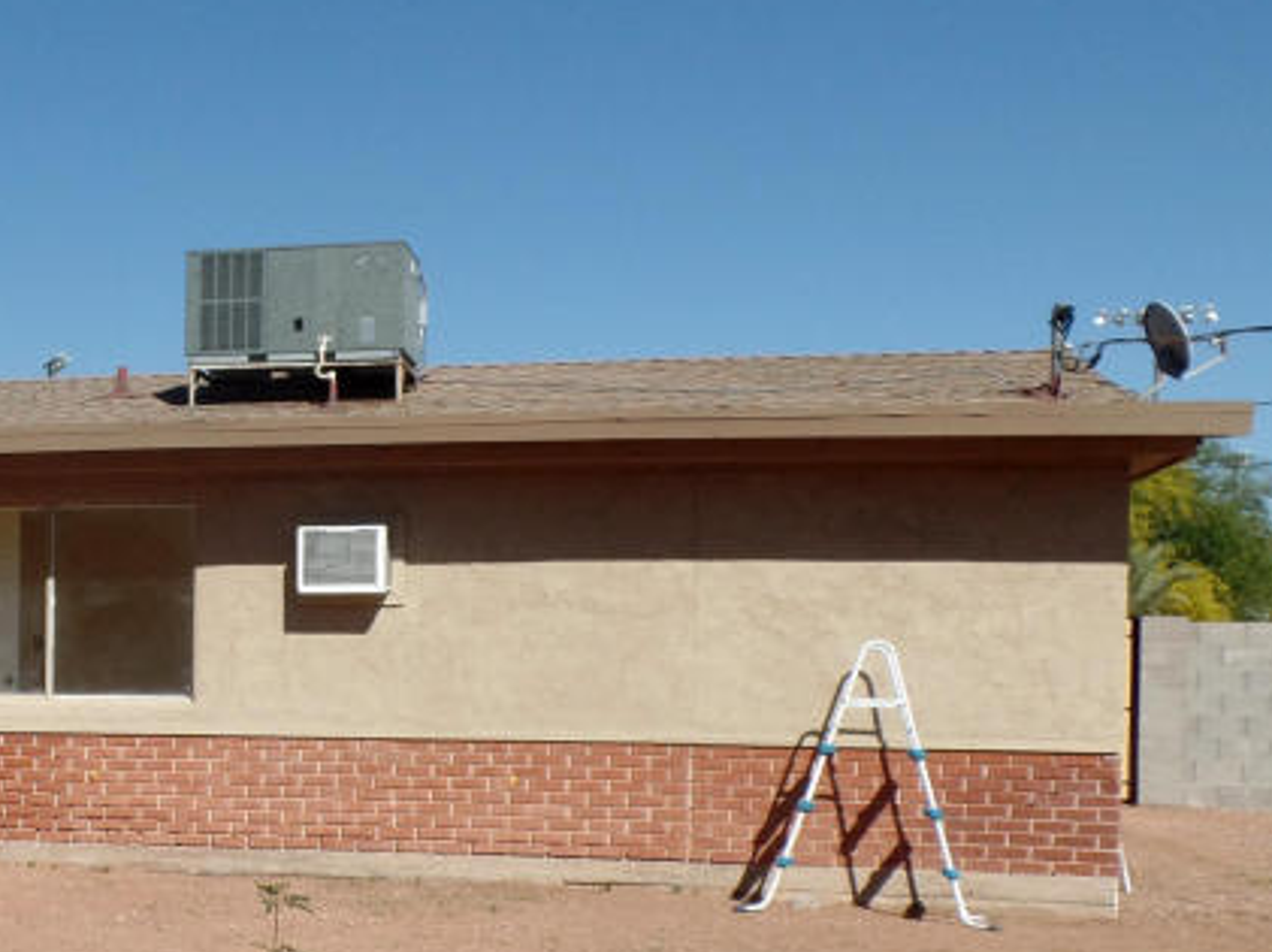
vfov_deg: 25.8
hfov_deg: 32.0
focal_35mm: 56
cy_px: 707
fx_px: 2056
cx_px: 36
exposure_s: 1/1500
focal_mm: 4.1
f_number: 3.5
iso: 80
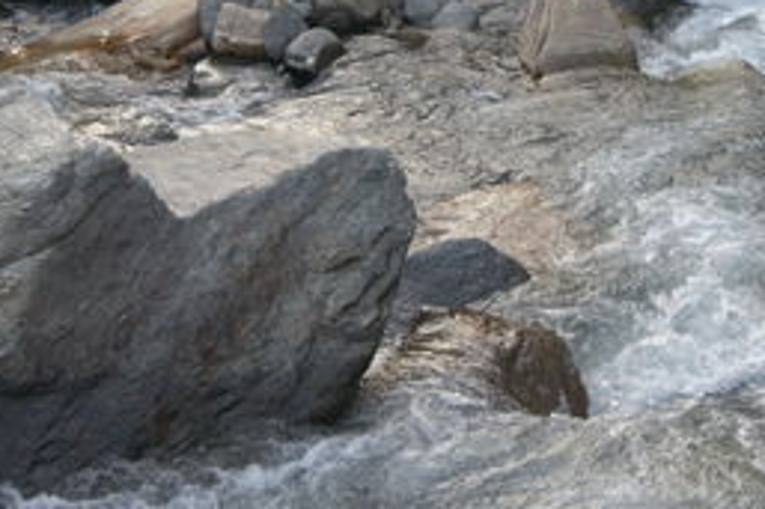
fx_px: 2080
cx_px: 406
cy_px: 55
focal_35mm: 98
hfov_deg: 20.8
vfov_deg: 13.8
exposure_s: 1/125
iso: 800
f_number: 5
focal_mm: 35
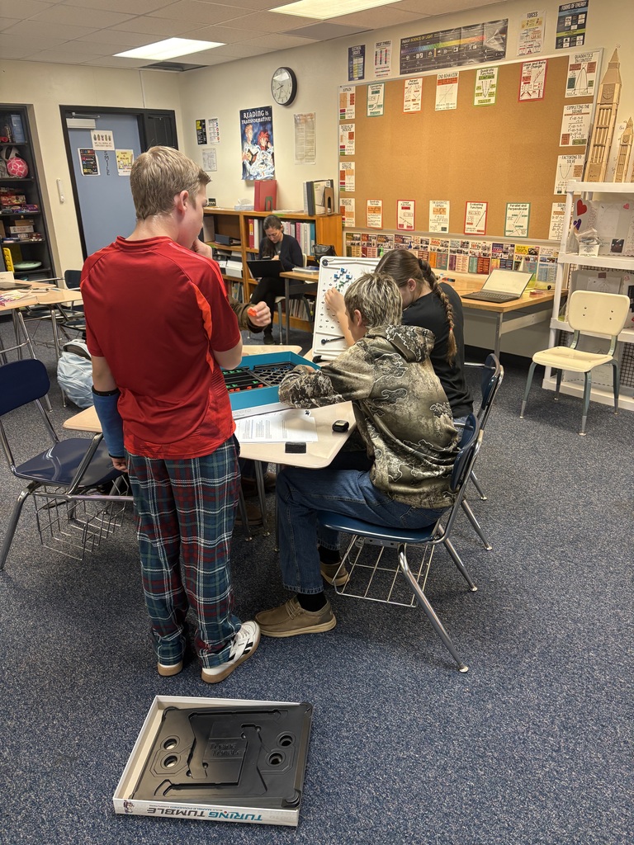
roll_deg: +3.4
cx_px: 317
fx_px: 635
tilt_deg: -23.2
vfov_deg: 67.3
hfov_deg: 53.1
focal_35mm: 26
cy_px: 422
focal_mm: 5.96
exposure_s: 1/60
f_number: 1.6
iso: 125
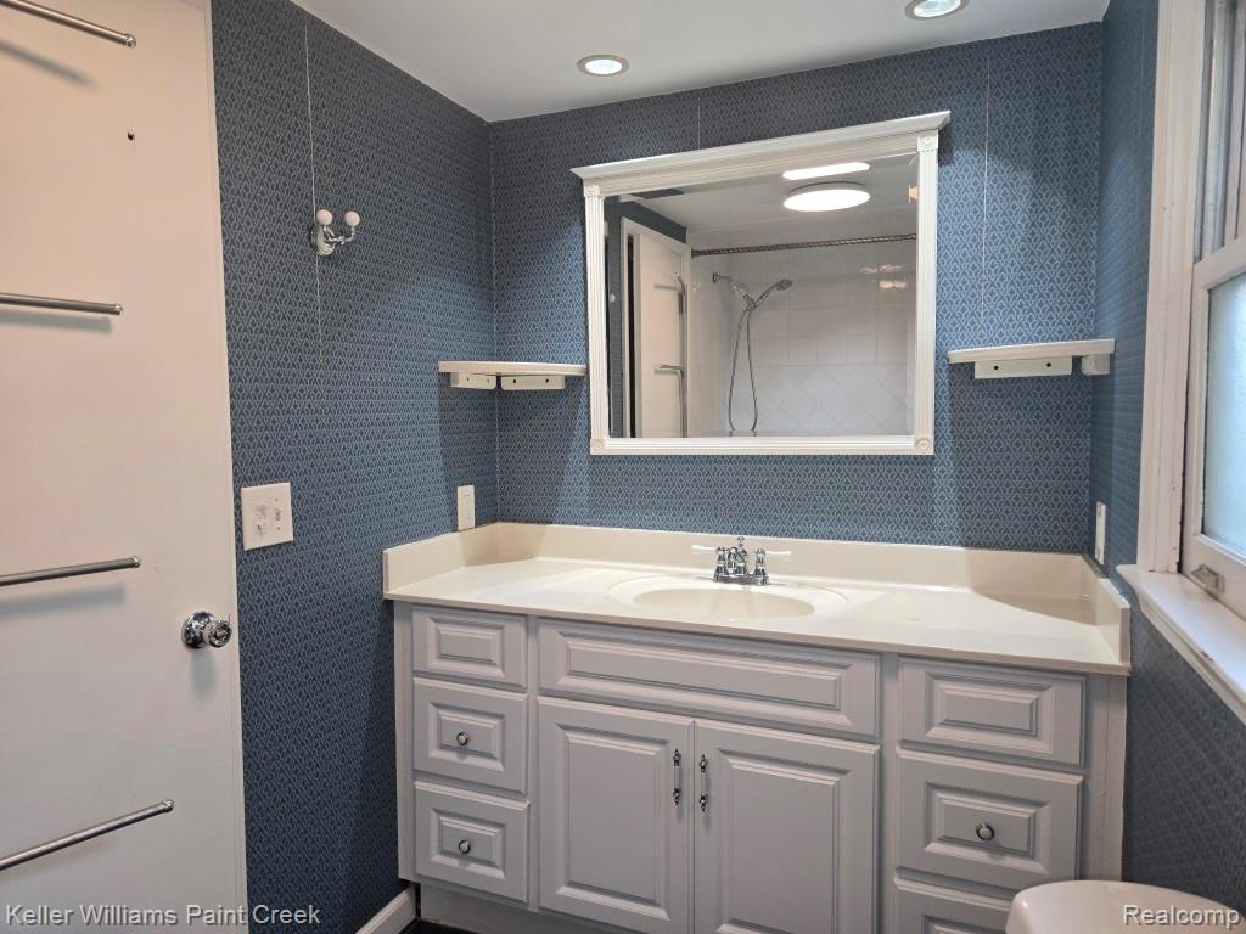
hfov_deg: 73.9
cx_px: 623
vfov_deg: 58.9
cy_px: 467
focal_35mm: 23
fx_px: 828
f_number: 1.8
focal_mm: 5.4
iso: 64
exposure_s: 1/60
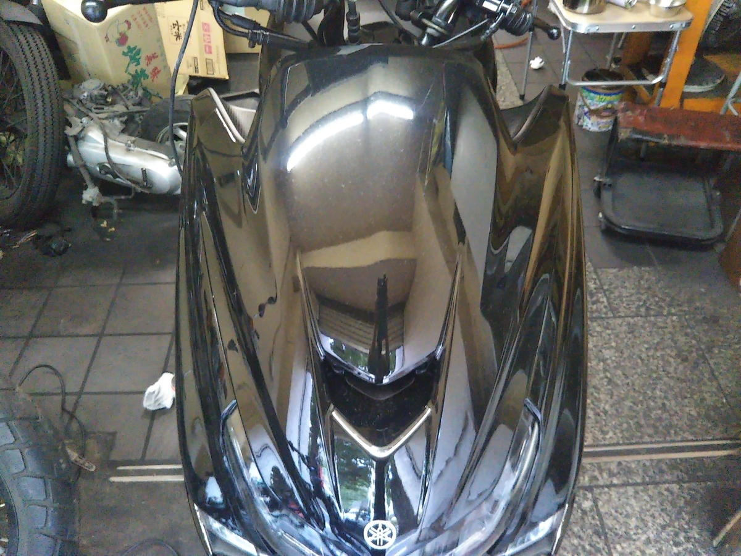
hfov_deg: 60.0
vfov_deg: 46.8
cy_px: 278
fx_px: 642
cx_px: 370
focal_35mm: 30
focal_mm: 4
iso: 836
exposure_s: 1/23
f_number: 2.2
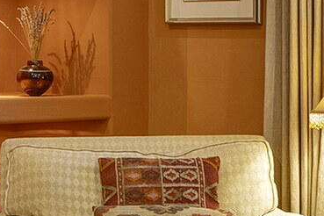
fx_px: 1296
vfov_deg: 9.5
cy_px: 43
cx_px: 148
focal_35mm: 144
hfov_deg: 14.2
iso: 200
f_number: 9
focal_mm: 19
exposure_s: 1/2.5
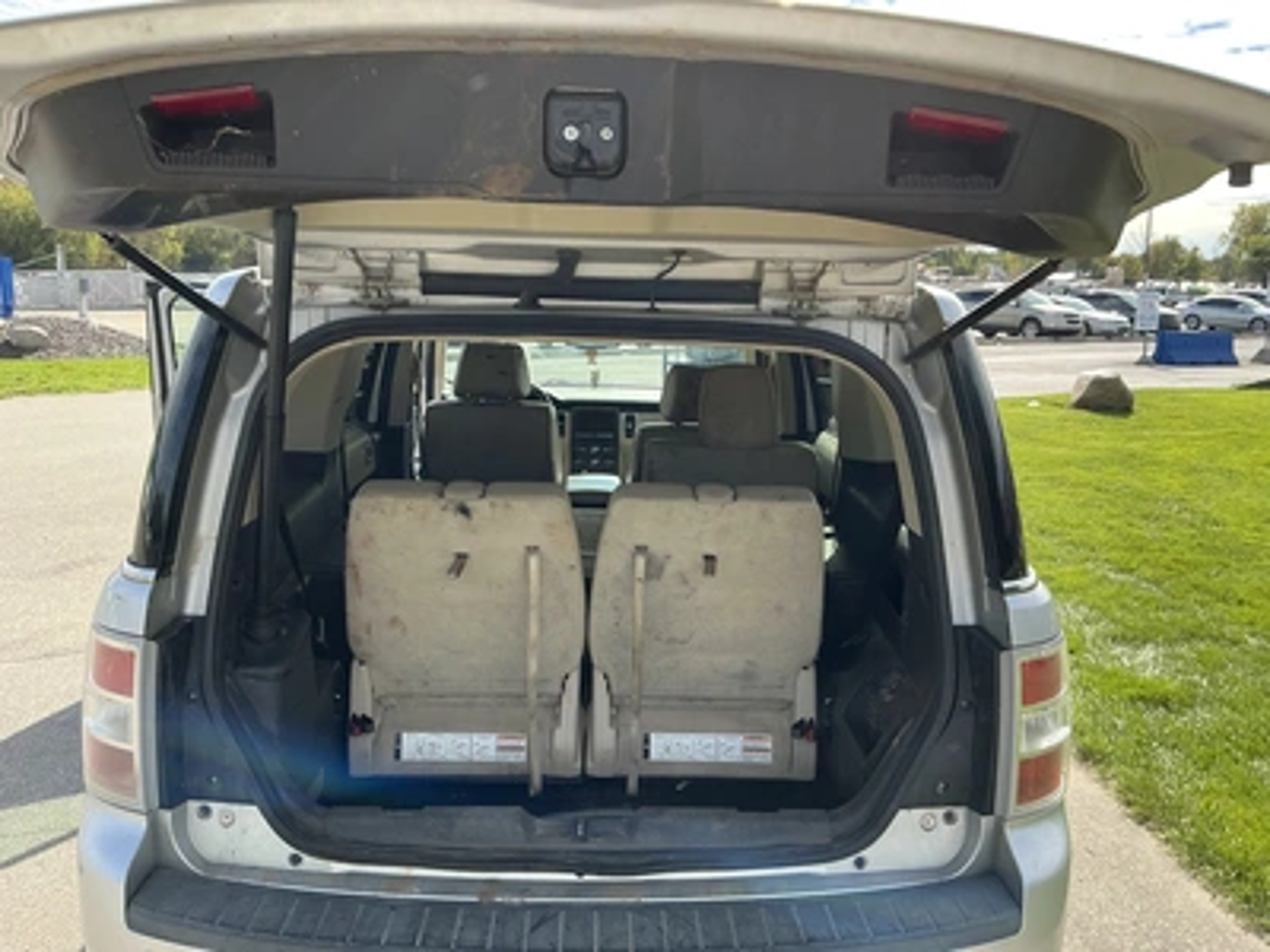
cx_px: 635
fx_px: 1027
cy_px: 476
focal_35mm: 28
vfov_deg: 49.7
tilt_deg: -7.9
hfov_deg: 63.4
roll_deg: -1.1
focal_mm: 3
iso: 25
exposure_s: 1/545
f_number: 1.8
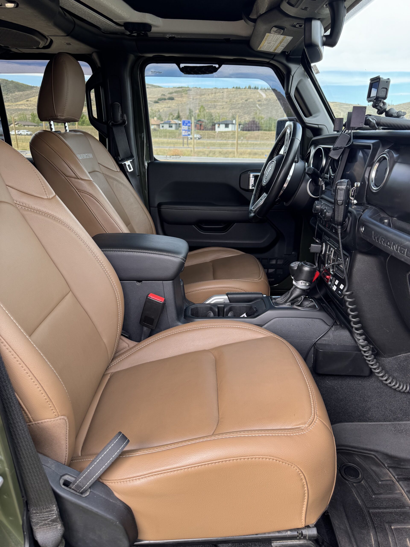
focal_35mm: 24
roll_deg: -0.9
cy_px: 274
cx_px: 205
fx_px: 379
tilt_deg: -19.1
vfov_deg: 71.6
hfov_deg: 56.8
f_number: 1.78
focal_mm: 6.76
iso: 64
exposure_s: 1/143
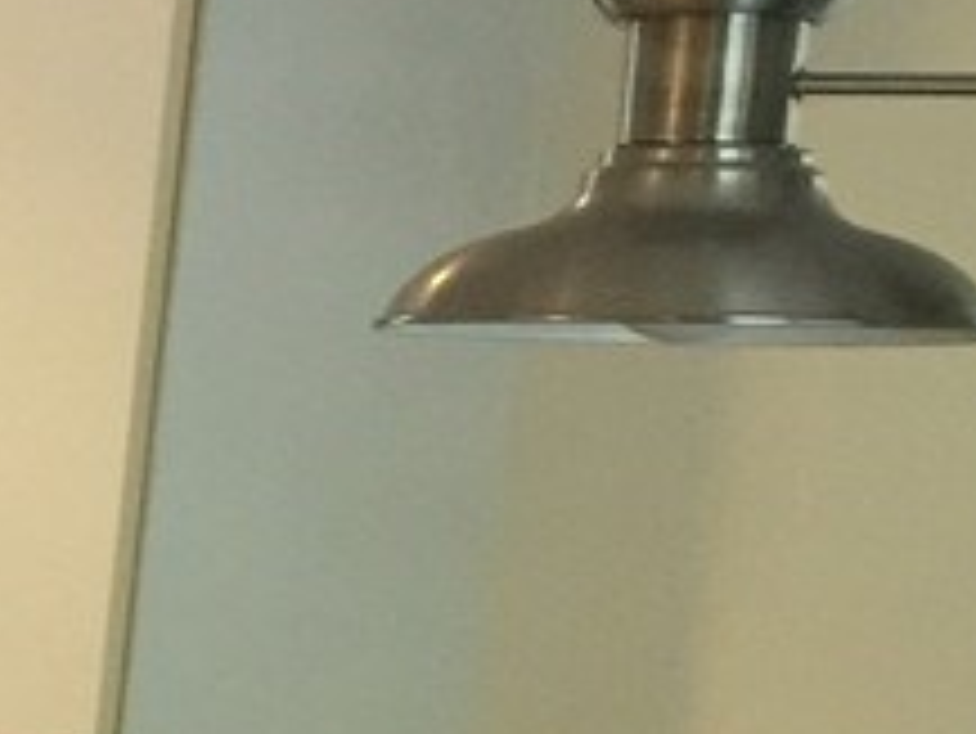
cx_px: -1259
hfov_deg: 9.7
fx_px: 5191
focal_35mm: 184
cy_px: 1009
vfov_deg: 8.0
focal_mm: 4.15
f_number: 2.2
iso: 125
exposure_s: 1/10
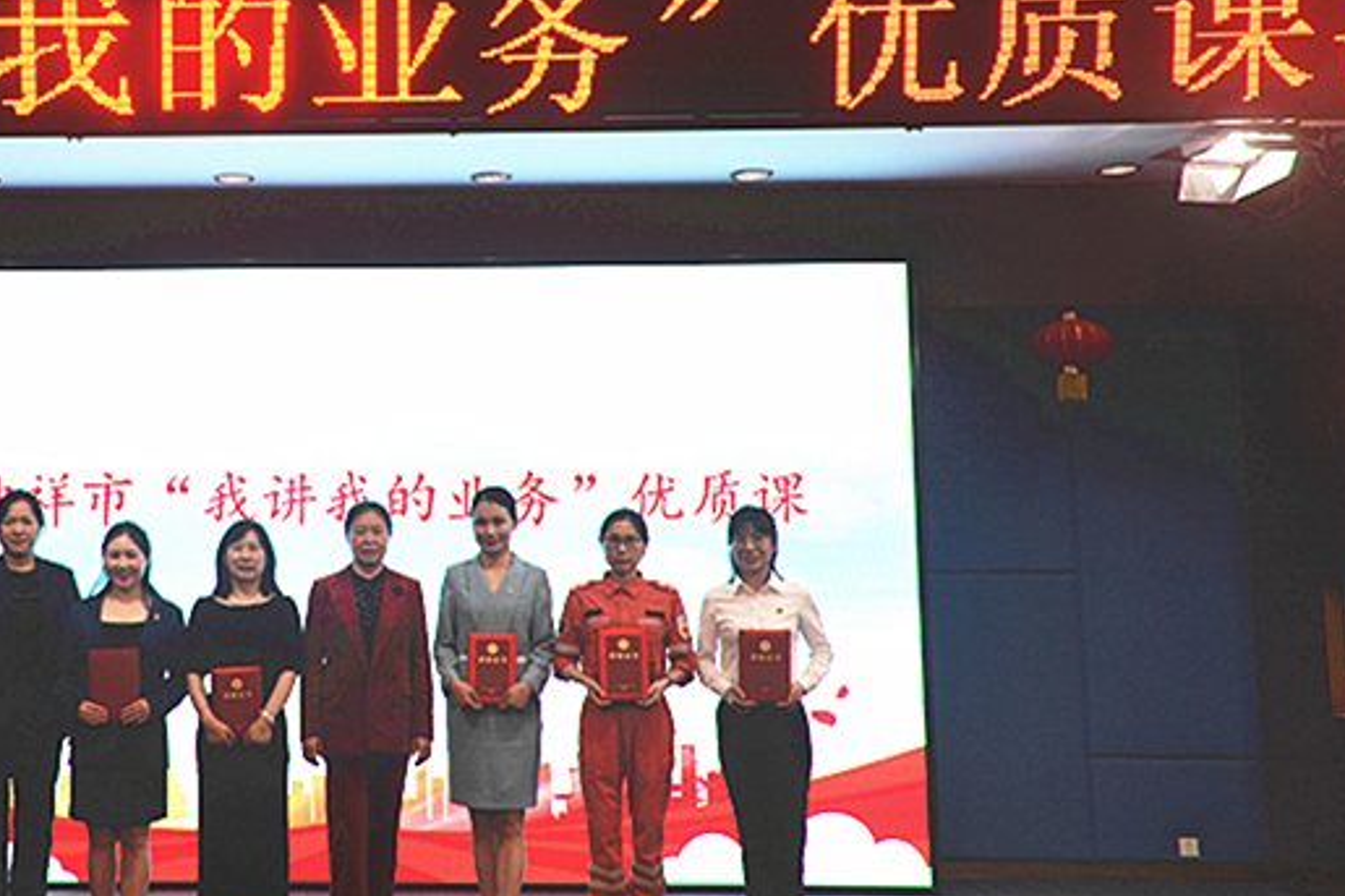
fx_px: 2203
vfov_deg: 22.9
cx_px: 371
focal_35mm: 59
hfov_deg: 33.4
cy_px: 328
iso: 400
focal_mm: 38
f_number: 5
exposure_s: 1/100
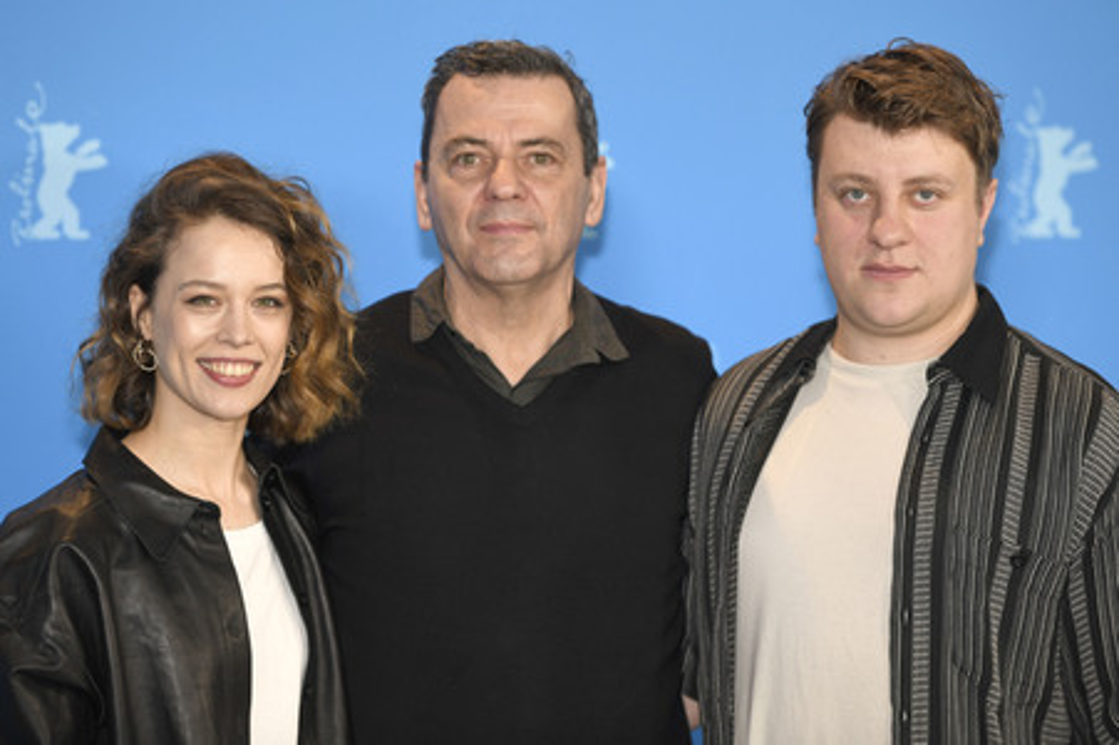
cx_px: 560
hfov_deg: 14.2
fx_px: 4504
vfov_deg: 9.4
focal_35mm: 145
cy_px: 372
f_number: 3.2
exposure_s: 1/400
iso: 640
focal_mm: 145
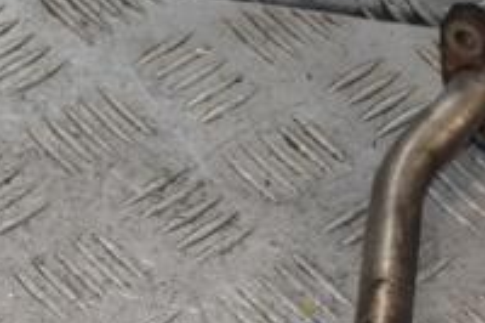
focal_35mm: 189
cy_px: 432
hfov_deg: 10.7
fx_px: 2544
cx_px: -65
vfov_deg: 7.2
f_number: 7.1
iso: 800
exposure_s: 1/200
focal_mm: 42
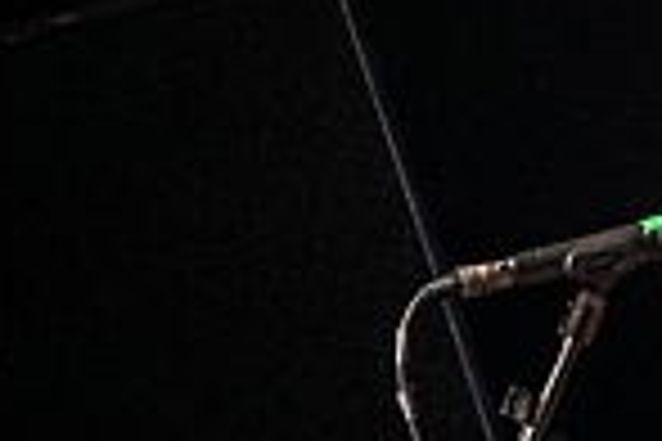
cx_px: 1202
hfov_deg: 6.9
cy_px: 20
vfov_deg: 4.7
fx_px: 5388
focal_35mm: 293
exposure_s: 1/100
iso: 800
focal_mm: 60
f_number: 5
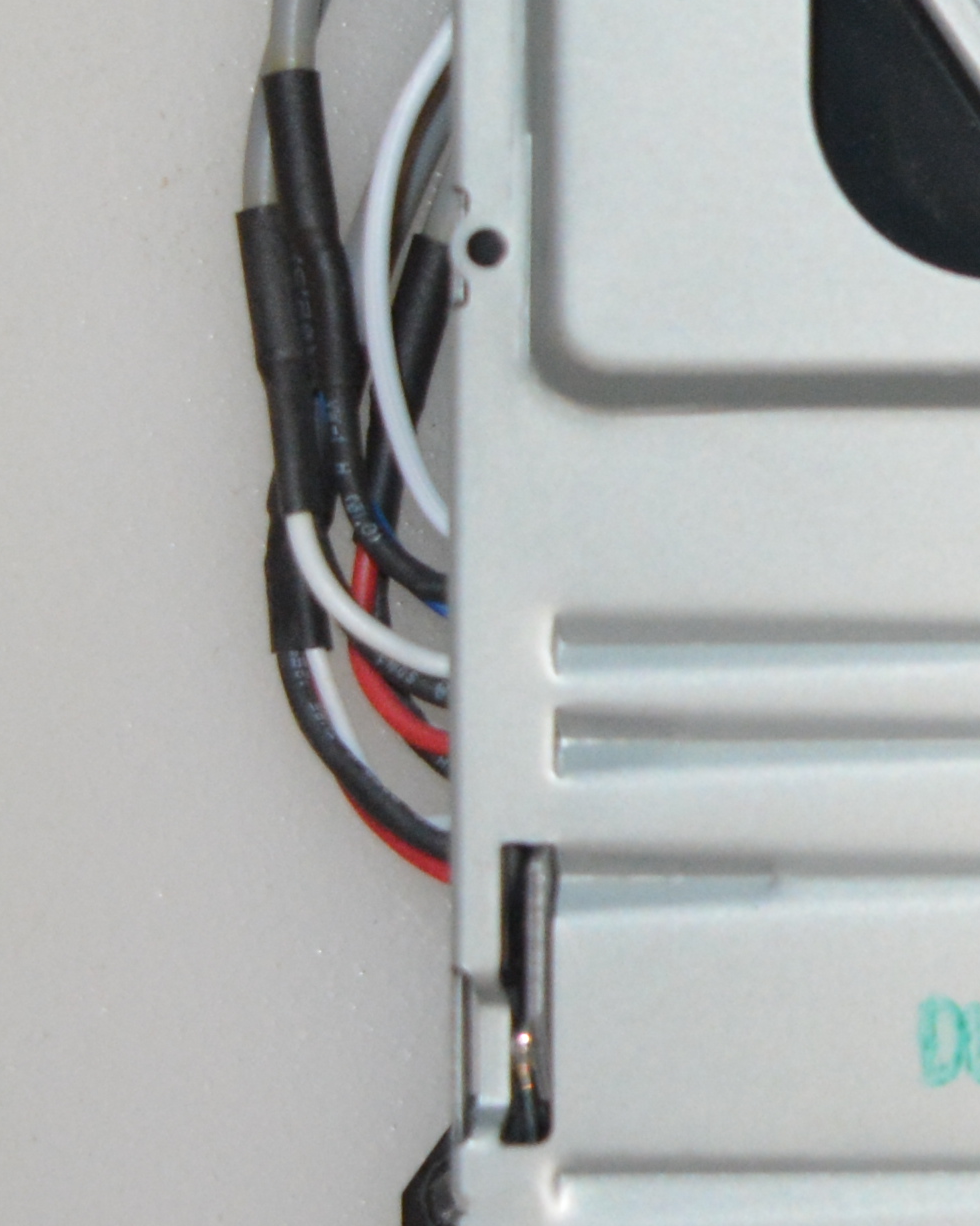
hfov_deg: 7.8
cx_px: 2970
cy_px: 132
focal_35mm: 172
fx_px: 6250
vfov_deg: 11.1
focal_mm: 25
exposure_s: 1/200
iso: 1000
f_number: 7.1
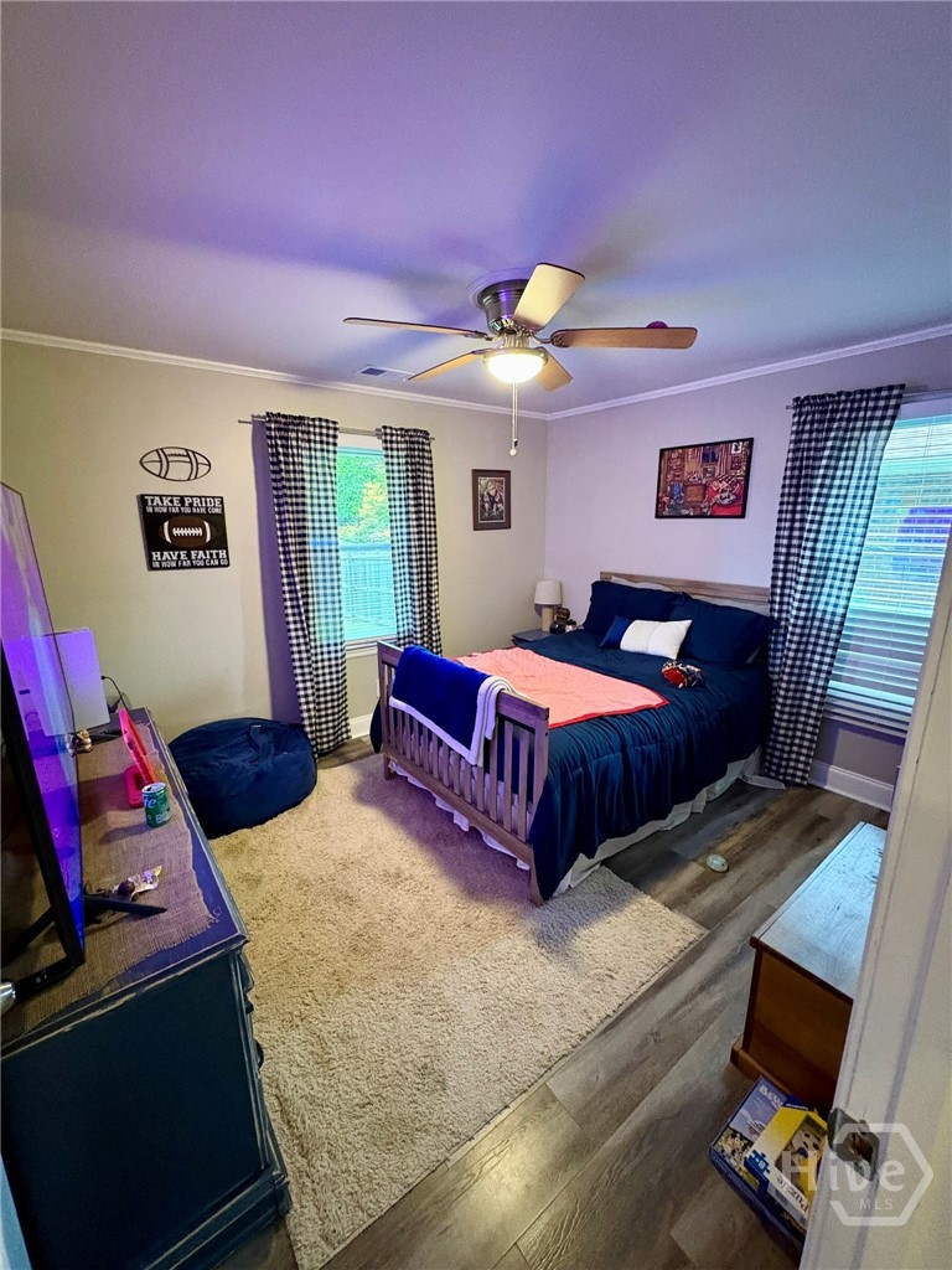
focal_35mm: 14
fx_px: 513
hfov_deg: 85.7
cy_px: 635
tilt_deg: -11.2
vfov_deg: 102.1
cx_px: 476
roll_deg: -0.1
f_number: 2.2
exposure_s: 1/40
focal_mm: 2.22
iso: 800
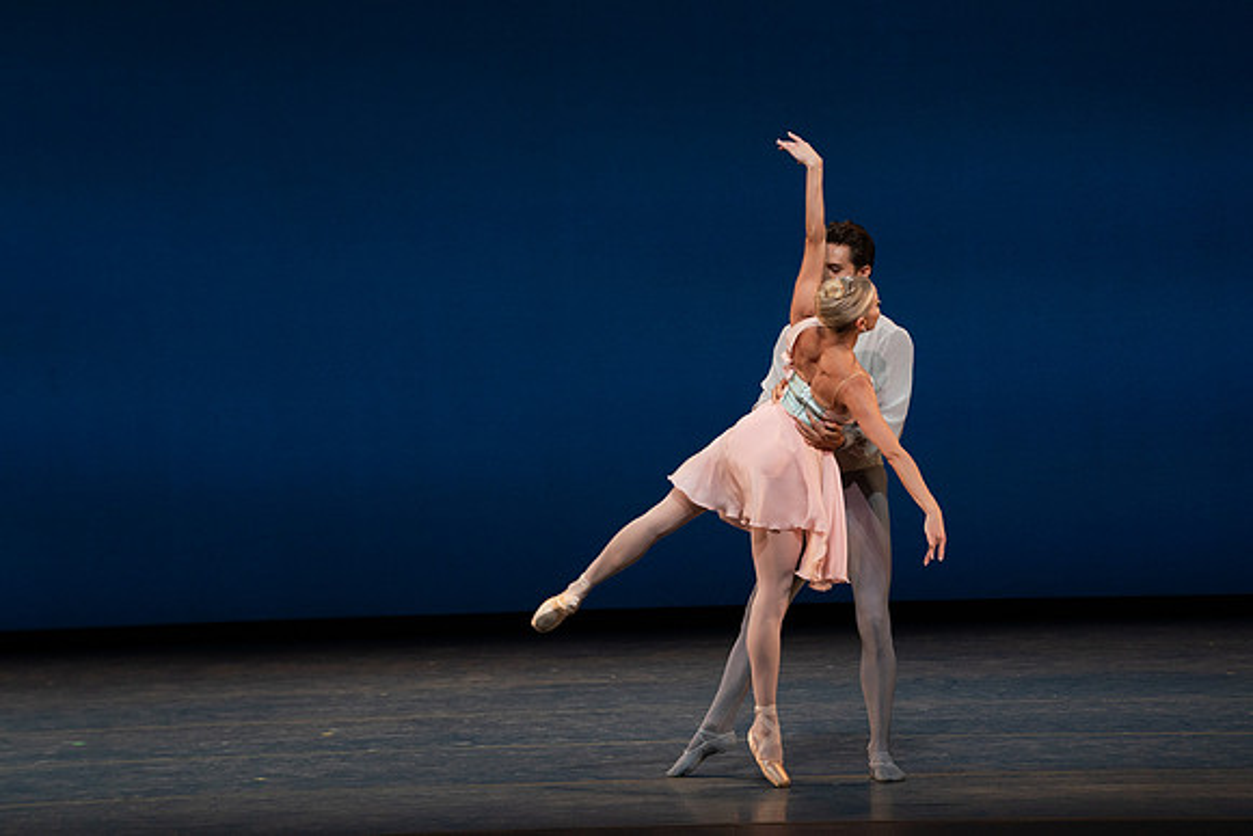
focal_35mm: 200
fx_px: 6962
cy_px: 418
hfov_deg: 10.3
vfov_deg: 6.9
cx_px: 626
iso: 3200
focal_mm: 200
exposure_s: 1/500
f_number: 8
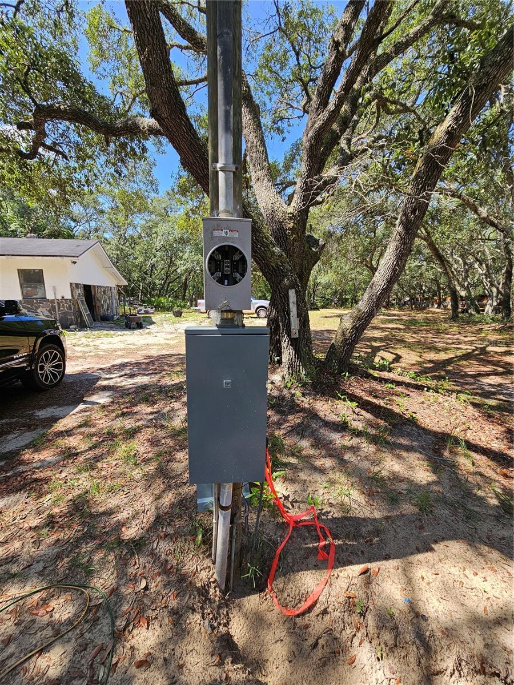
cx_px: 257
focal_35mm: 13
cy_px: 342
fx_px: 257
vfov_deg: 106.2
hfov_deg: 89.9
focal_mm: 2.2
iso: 50
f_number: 2.2
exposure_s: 1/493
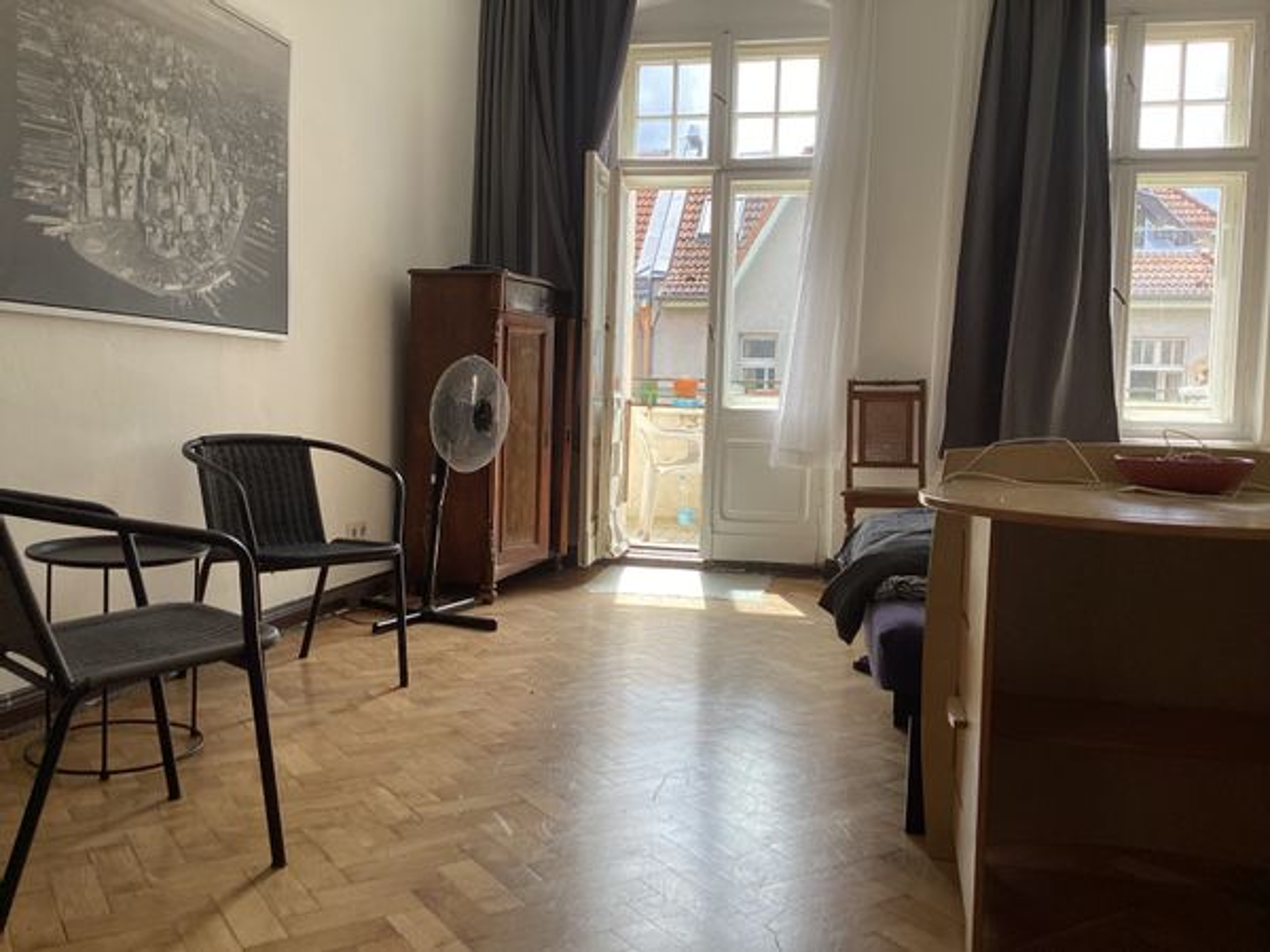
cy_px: 476
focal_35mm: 31
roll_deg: -1.6
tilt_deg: -4.6
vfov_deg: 45.4
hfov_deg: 58.4
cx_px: 635
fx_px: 1137
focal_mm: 3.3
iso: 25
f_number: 2.4
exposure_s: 1/159
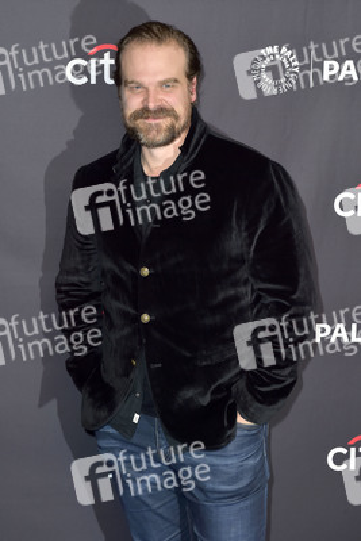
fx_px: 932
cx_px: 180
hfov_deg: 21.9
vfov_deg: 32.4
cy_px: 270
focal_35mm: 62
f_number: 6.3
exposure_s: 1/250
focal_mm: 62
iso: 250
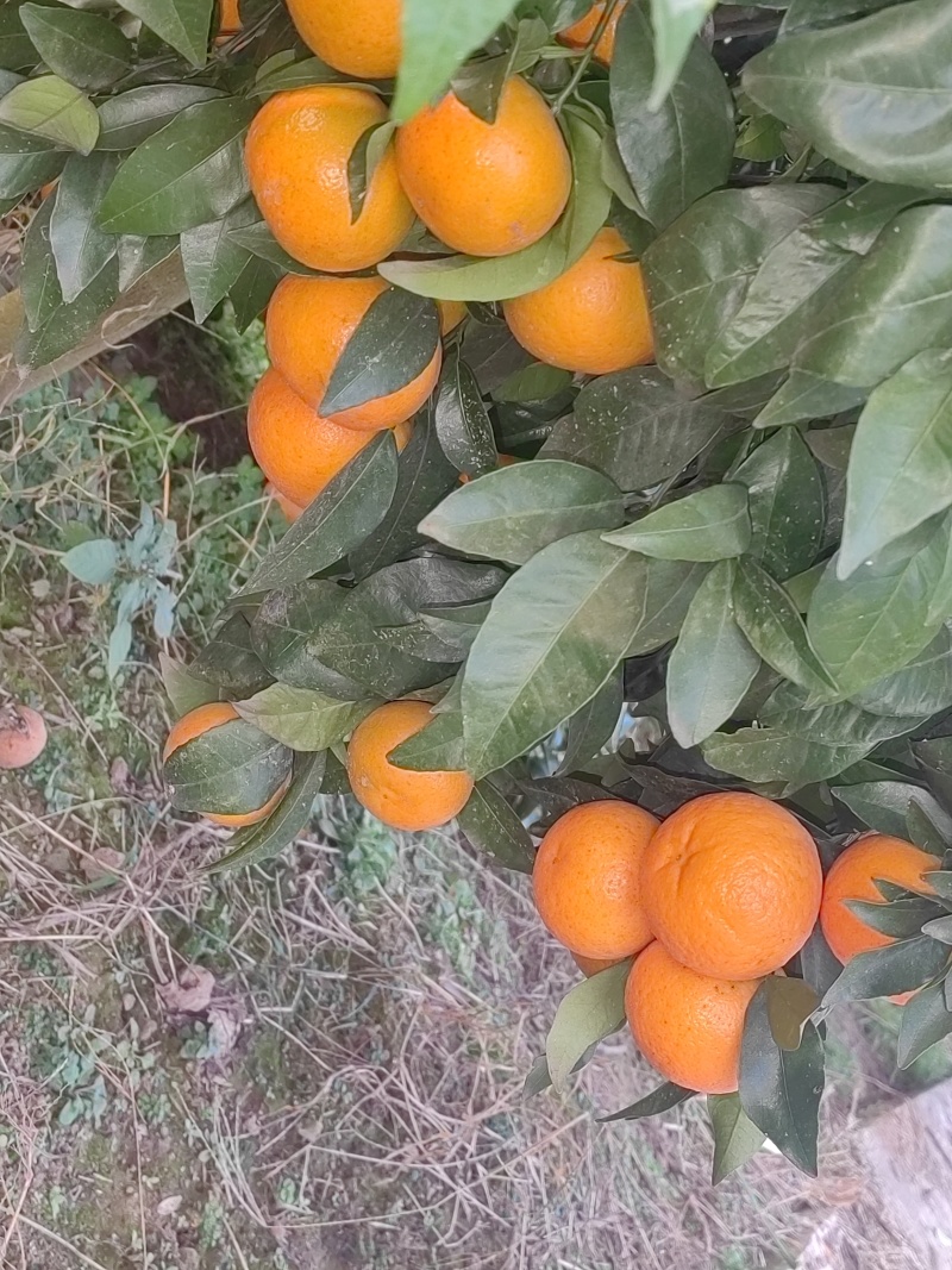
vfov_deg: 38.2
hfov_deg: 29.1
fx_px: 1834
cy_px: 635
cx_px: 476
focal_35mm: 50
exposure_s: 1/50
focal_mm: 5.54
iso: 64
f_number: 1.8
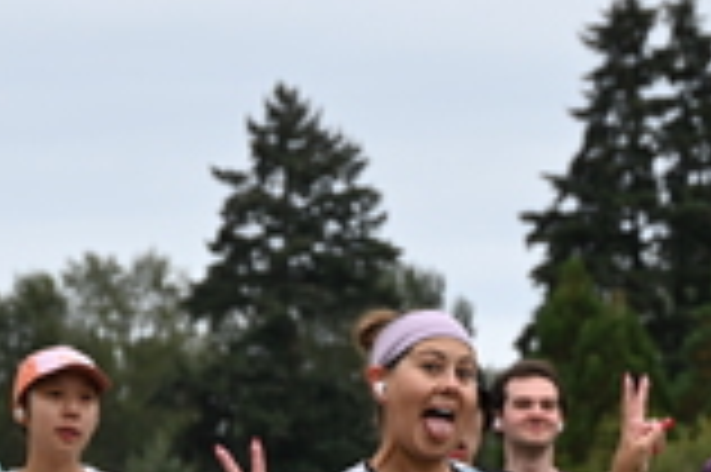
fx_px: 6254
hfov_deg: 6.5
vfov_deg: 4.3
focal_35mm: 317
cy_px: 528
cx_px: 454
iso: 400
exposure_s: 1/200
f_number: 6.3
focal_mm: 91
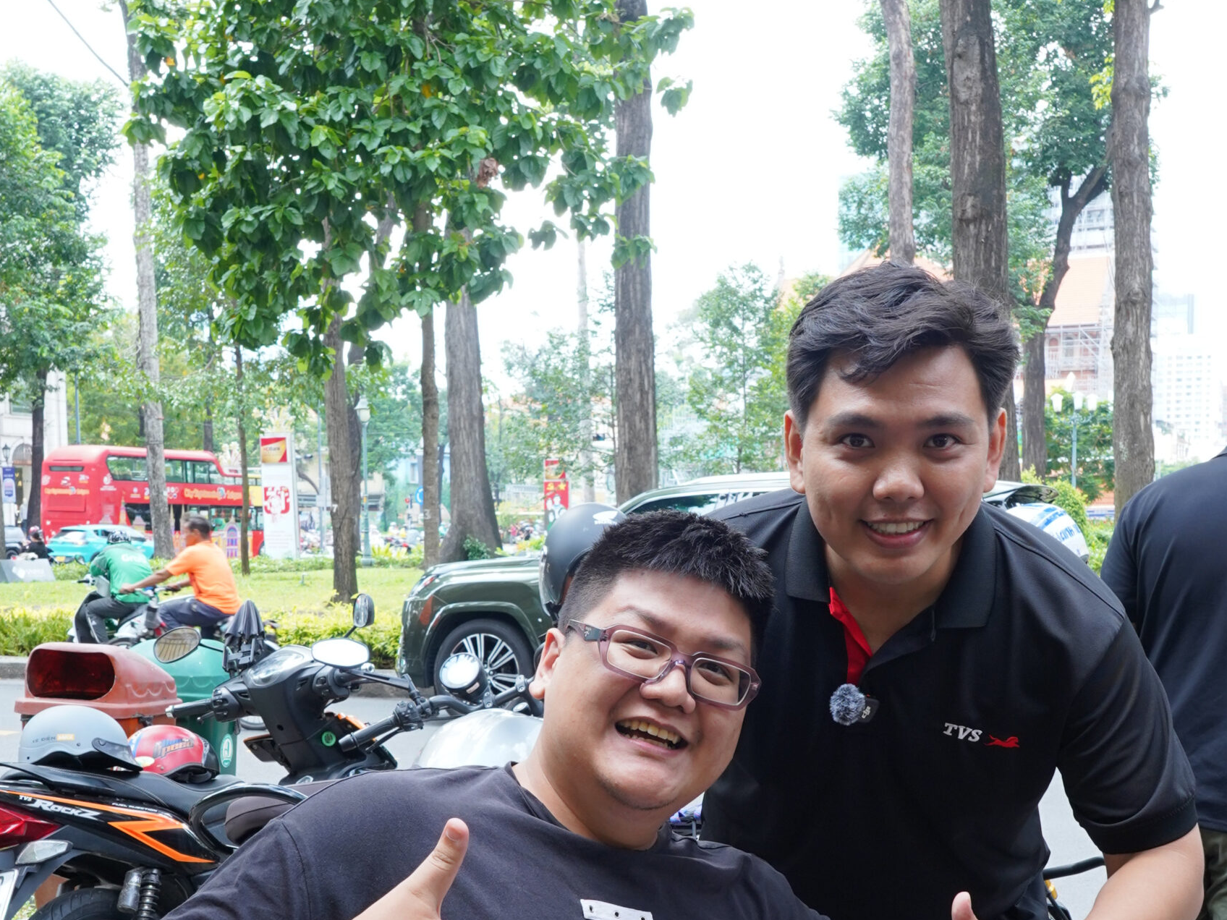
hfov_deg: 42.1
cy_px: 697
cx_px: 614
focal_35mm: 45
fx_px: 1595
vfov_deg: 31.6
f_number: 9
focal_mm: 21
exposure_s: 1/60
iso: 500
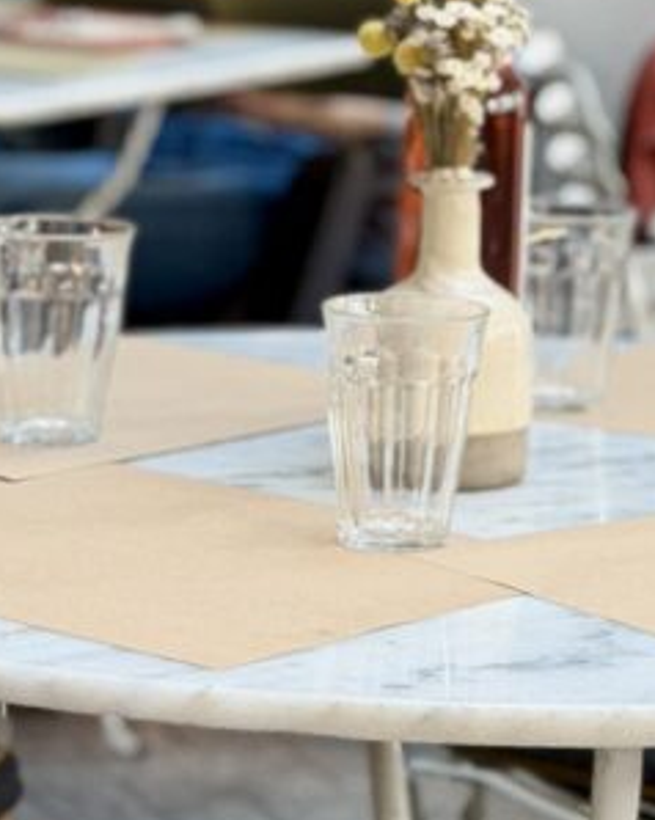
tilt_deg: -3.5
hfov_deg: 9.5
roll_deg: -4.4
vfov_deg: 11.8
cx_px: 732
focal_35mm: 161
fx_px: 3905
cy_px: -129
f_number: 1.78
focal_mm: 6.76
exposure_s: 1/100
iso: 80
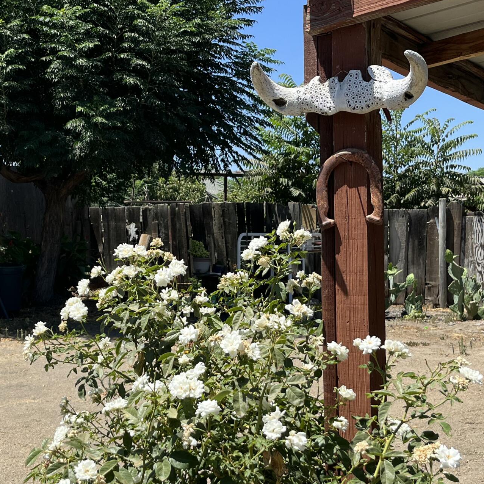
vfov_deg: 31.5
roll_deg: -0.1
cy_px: 297
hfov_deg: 31.5
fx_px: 854
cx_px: 186
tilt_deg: -4.3
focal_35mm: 54
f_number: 1.6
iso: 50
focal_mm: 5.1
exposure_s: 1/2632
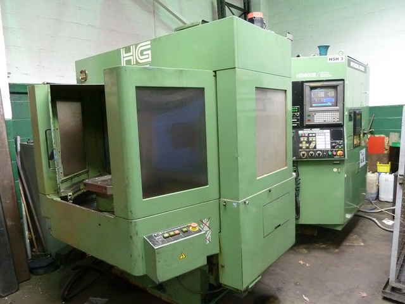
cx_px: 202
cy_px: 152
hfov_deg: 69.4
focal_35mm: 25
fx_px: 292
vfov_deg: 54.9
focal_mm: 4.1
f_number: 3.3
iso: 400
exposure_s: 1/10
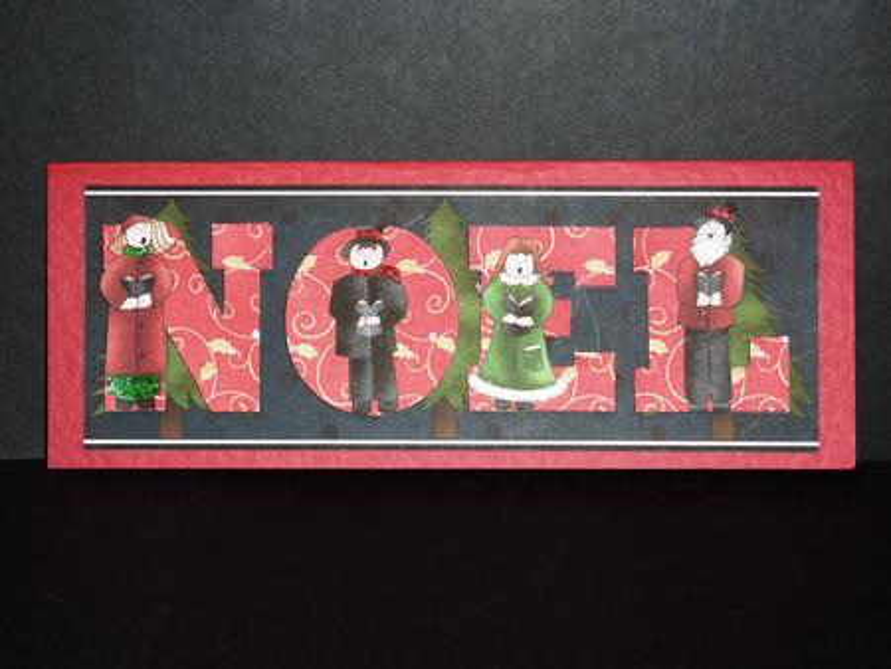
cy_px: 334
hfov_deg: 27.0
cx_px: 446
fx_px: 1854
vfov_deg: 20.5
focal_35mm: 72
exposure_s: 1/30
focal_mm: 11.9
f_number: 4.1
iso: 100
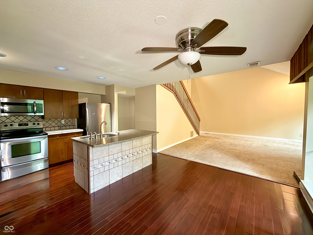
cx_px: 156
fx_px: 127
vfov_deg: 85.7
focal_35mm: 14
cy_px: 118
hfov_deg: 102.1
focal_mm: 2.22
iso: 640
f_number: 2.2
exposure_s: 1/40
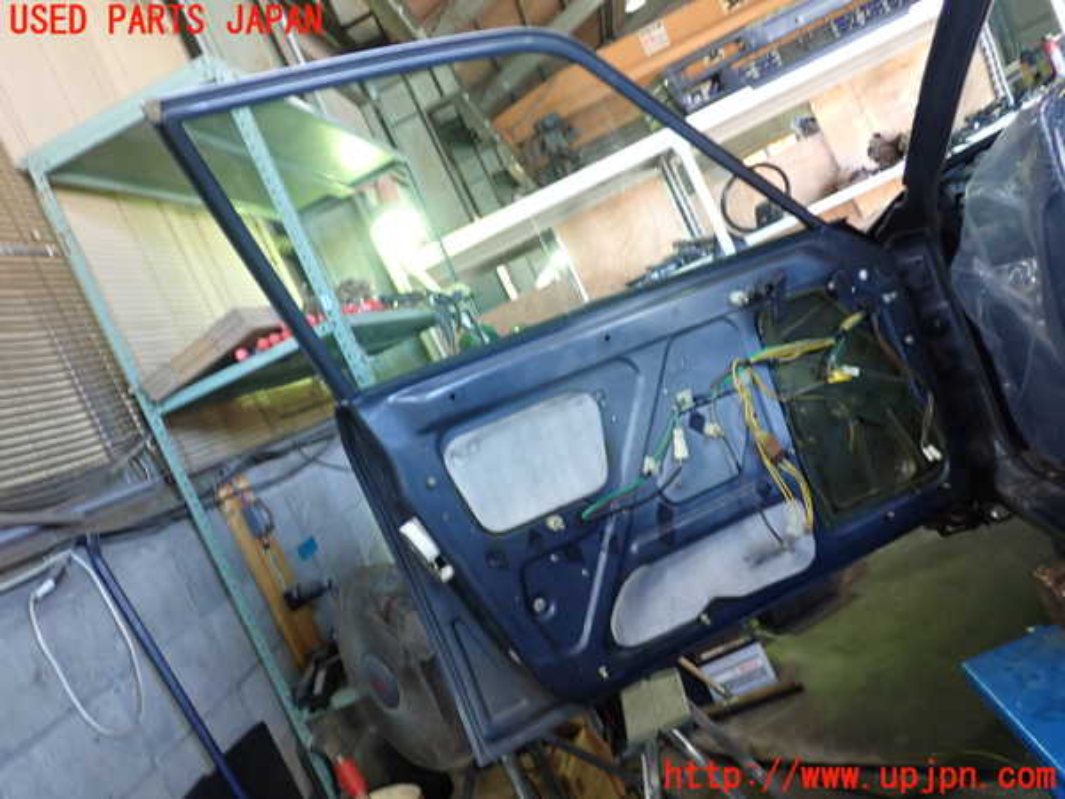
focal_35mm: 30
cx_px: 532
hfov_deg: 60.0
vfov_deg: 46.8
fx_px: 923
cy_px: 400
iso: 250
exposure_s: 1/30
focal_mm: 5.4
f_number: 2.3
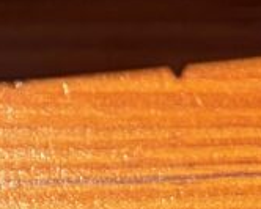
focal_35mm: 199
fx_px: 1538
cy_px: -422
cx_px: -143
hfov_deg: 9.4
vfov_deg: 7.0
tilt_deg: -58.0
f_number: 1.6
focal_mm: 5.96
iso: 320
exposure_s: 1/60
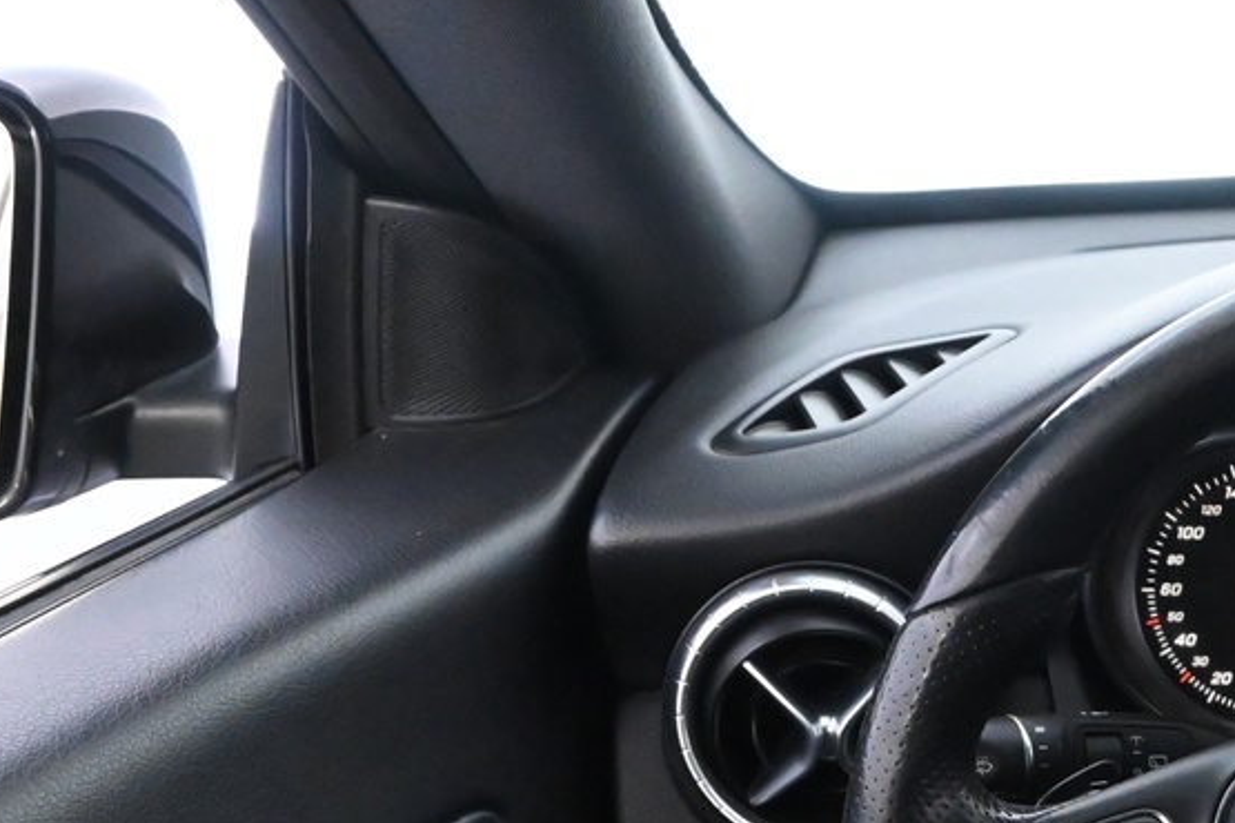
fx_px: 2554
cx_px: 1520
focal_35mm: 74
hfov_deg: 24.4
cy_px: 979
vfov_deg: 17.5
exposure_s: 1/30
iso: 6400
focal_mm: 17
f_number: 5
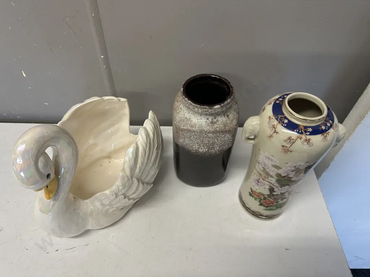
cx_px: 185
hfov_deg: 71.6
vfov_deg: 56.8
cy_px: 138
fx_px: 257
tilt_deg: -48.0
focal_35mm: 24
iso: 100
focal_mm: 6.86
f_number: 1.78
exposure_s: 1/100
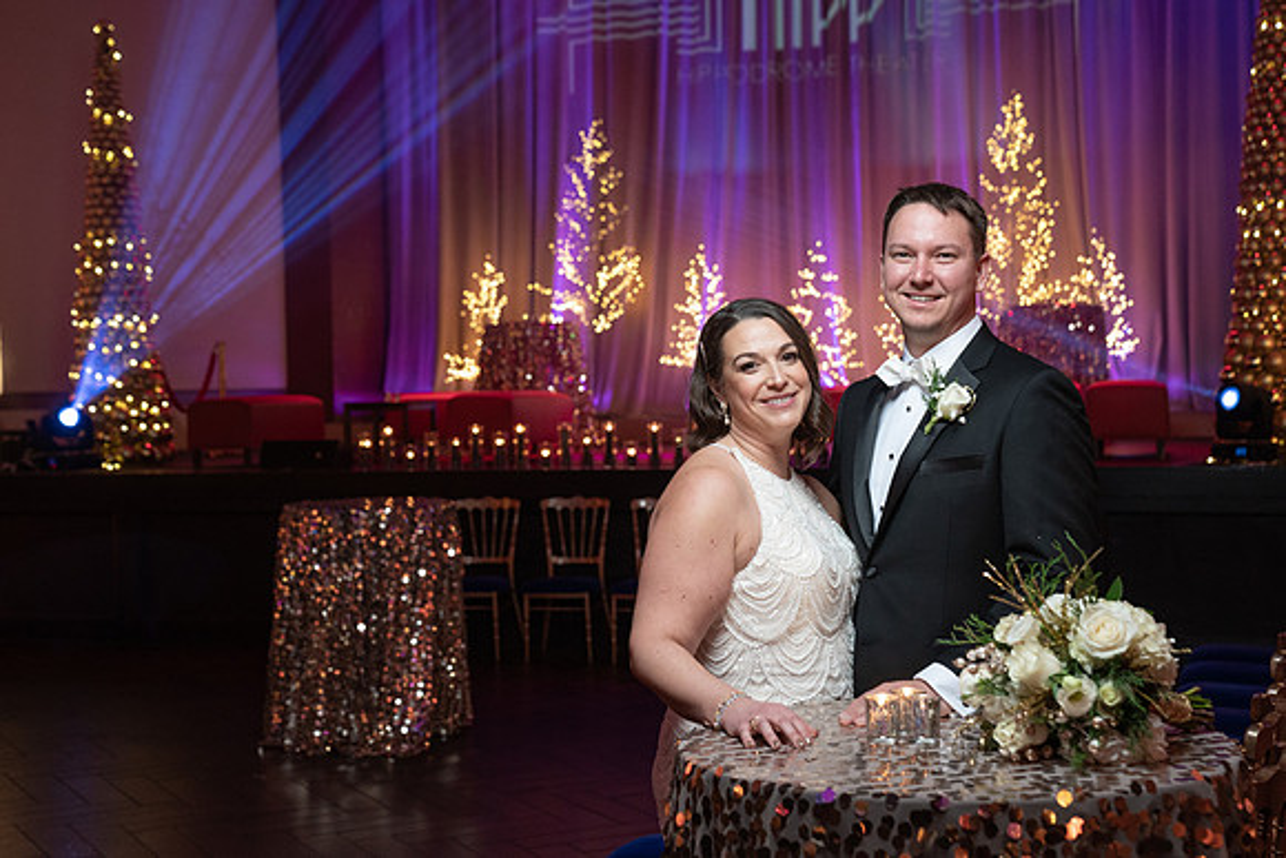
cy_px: 418
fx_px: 1997
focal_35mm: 56
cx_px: 659
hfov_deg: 35.7
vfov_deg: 24.2
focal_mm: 52
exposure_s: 1/100
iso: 2000
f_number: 4
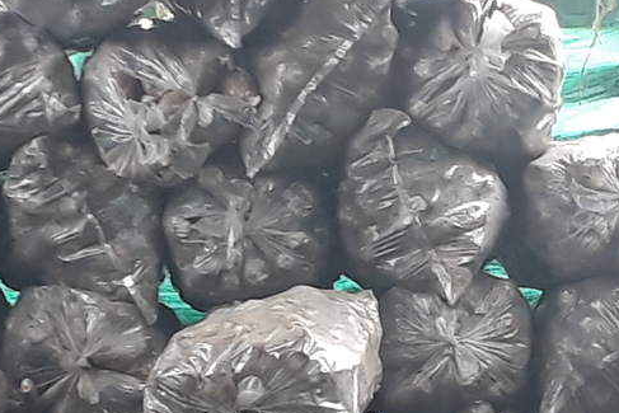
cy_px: 349
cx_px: 306
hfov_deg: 33.9
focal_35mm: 59
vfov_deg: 22.6
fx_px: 1015
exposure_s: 1/30
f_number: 1.9
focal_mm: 3.6
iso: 80
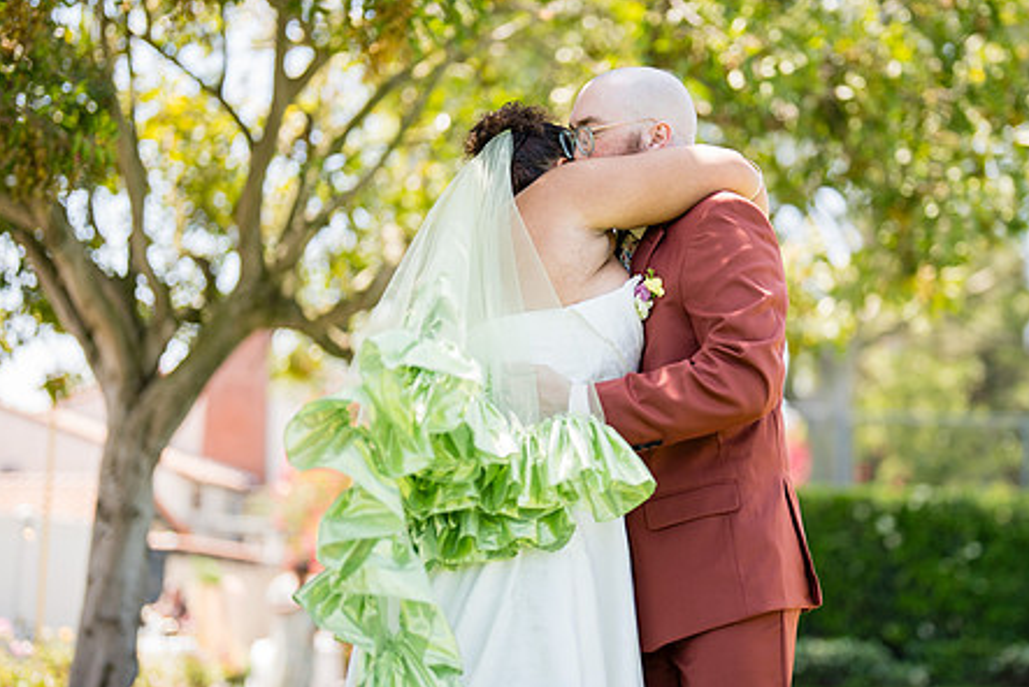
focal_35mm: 69
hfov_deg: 29.1
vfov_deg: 19.8
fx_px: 1973
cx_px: 664
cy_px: 304
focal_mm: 50
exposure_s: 1/2500
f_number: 1.2
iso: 200
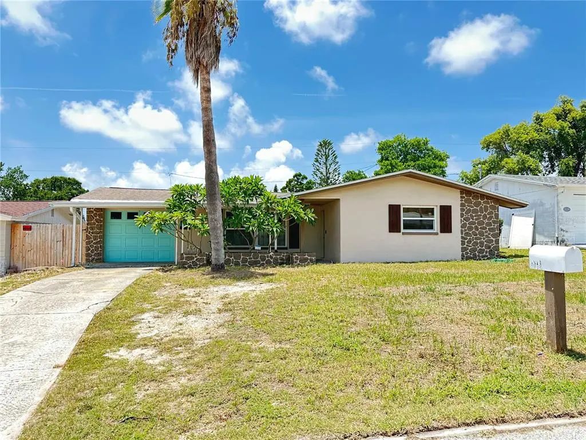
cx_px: 293
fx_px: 406
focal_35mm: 24
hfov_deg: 71.6
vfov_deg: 56.8
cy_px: 220
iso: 80
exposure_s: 1/718
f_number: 1.78
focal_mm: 6.86
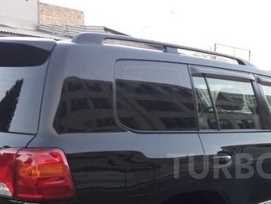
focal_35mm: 57
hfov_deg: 31.9
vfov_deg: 25.2
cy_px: 166
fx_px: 446
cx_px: 253
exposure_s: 1/100
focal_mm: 3.7
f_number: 1.9
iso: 64
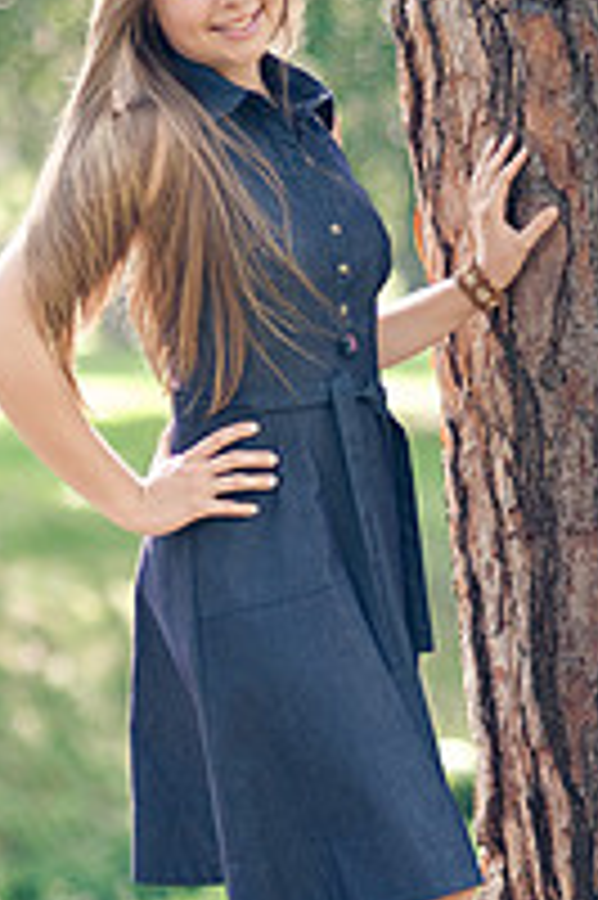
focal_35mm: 191
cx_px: 402
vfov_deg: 10.8
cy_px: 482
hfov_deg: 7.2
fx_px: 4767
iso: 200
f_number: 2
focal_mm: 85
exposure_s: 1/400
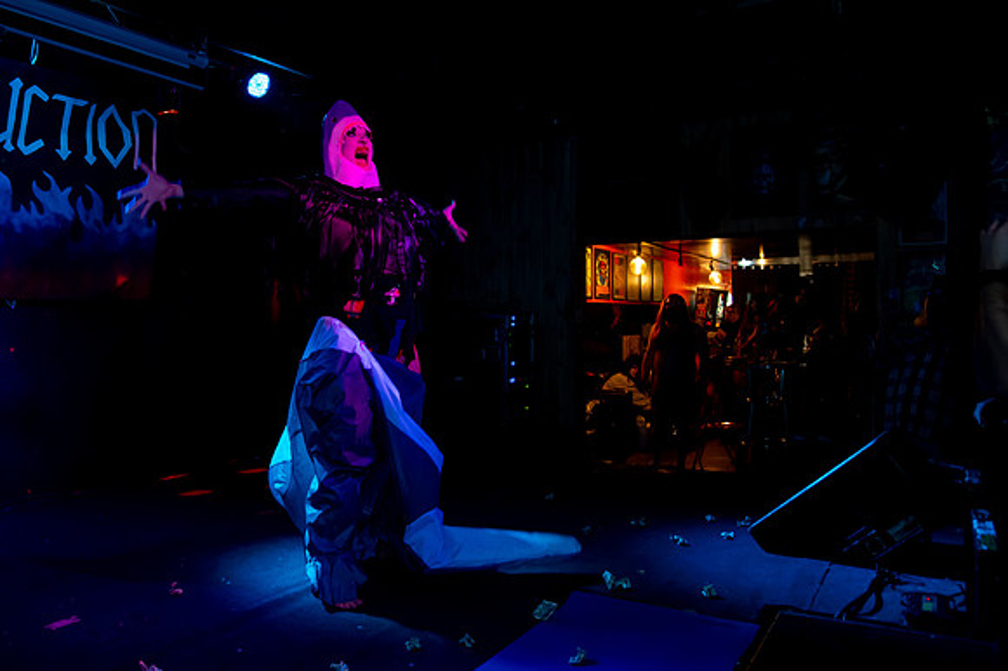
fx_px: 798
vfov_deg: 45.6
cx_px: 427
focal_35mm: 29
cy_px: 319
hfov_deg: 64.2
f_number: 4
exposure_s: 1/100
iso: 5000
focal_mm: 24
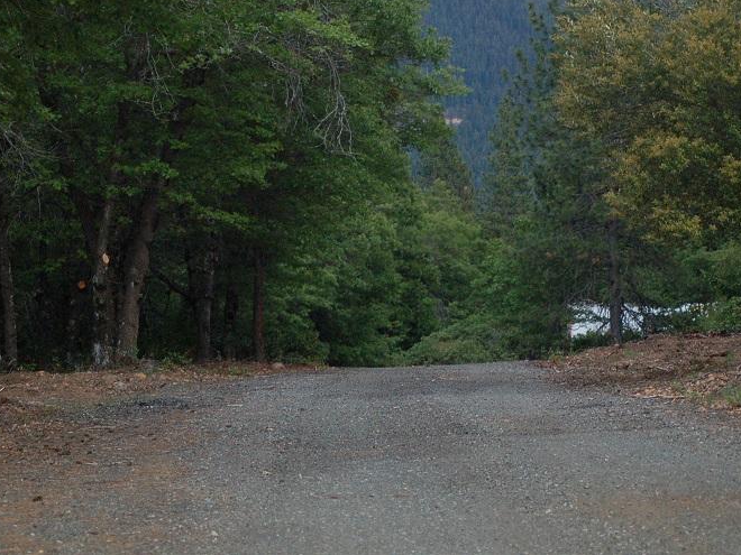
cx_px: 394
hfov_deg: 17.1
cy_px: 277
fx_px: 2462
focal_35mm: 115
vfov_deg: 12.9
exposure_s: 1/60
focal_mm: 70
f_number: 4
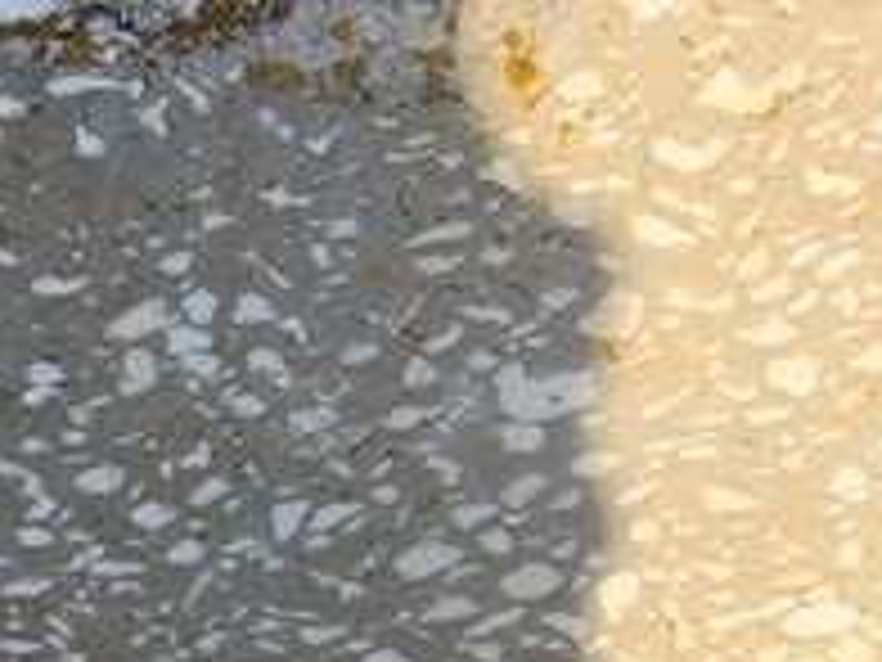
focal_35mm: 204
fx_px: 5198
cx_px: -583
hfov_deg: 9.3
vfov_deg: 7.2
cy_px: 919
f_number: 1.7
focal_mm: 4.71
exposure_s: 1/772
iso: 50
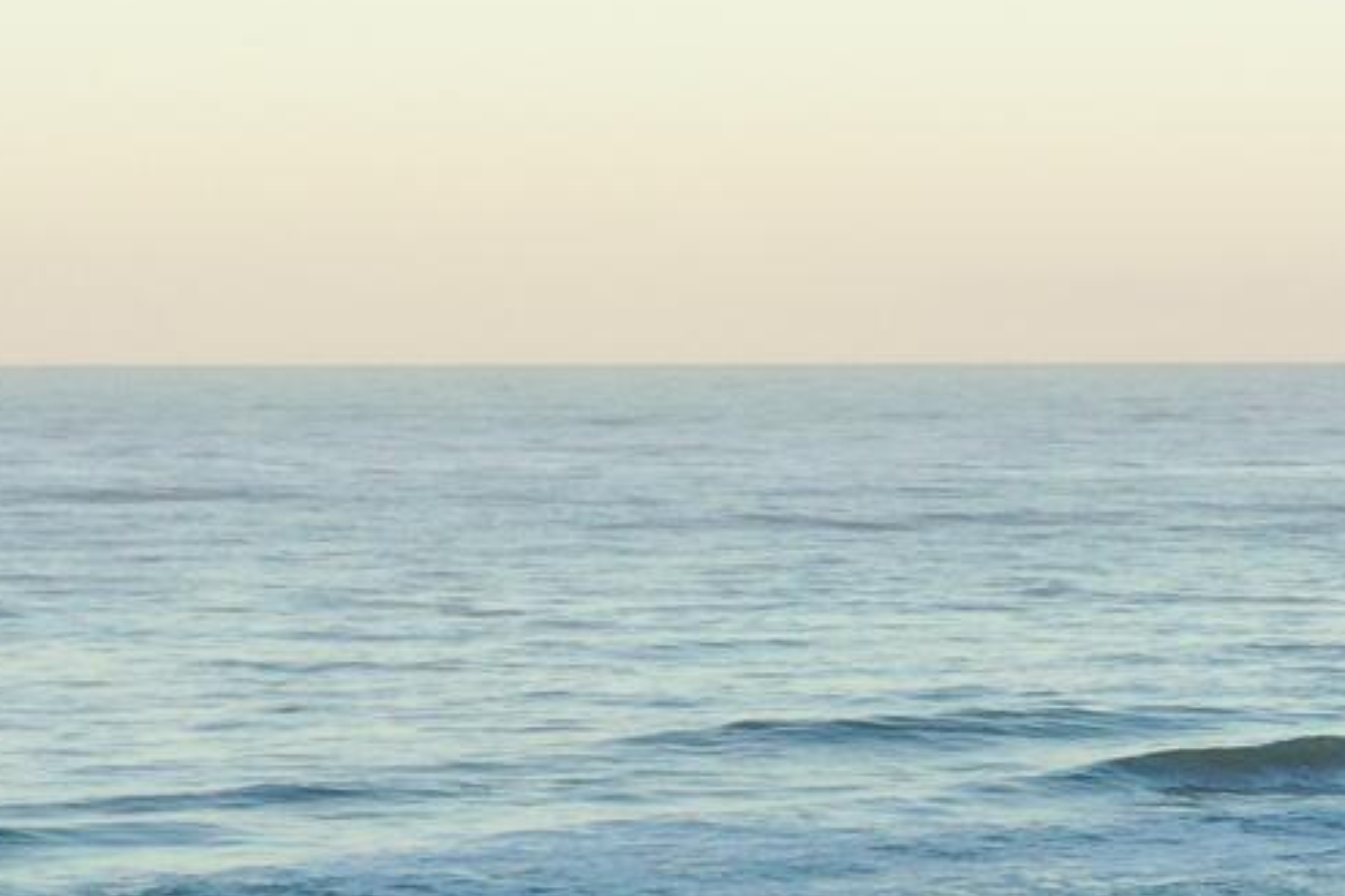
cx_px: 3738
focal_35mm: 170
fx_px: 6349
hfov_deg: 9.8
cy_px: 417
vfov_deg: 8.1
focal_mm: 10.26
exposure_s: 1/160
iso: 100
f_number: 4.5
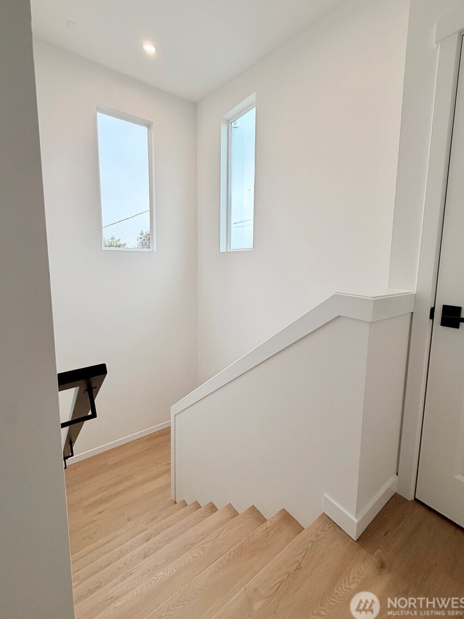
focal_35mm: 15
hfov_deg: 81.7
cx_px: 242
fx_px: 268
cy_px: 296
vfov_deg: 98.1
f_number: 2.2
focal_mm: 2.22
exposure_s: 1/120
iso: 80
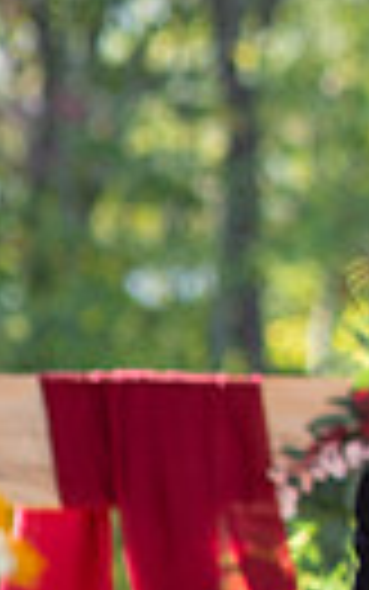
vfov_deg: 5.3
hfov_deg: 3.2
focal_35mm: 397
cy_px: 66
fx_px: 6381
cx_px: 1211
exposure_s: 1/320
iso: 400
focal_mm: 85
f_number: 3.5
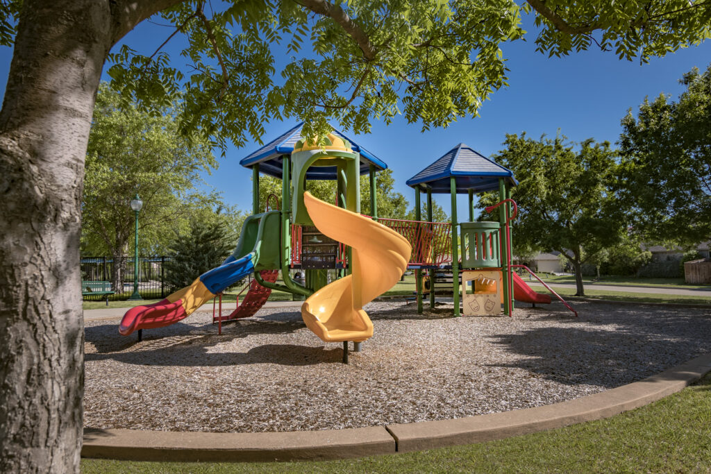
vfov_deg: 53.1
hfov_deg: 73.7
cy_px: 237
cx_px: 356
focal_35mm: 24
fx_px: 474
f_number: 5
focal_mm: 16
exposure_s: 1/640
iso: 800
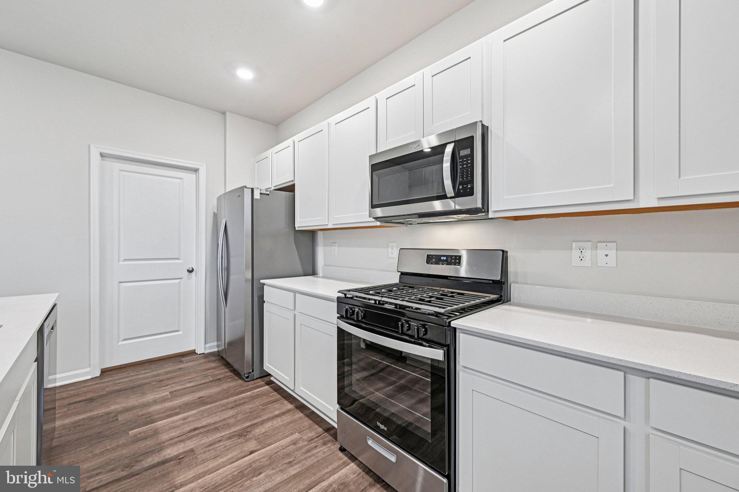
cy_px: 246
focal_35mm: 14
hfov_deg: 104.3
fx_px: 287
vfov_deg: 81.2
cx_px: 370
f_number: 8
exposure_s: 1/10
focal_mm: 14
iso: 400
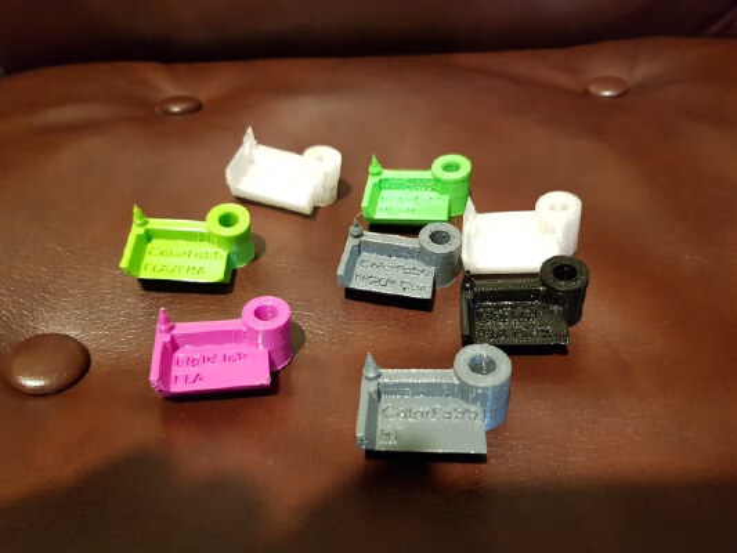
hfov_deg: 67.3
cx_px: 368
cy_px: 276
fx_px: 554
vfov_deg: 53.1
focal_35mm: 26
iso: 400
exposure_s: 1/10
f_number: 1.7
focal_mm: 4.3
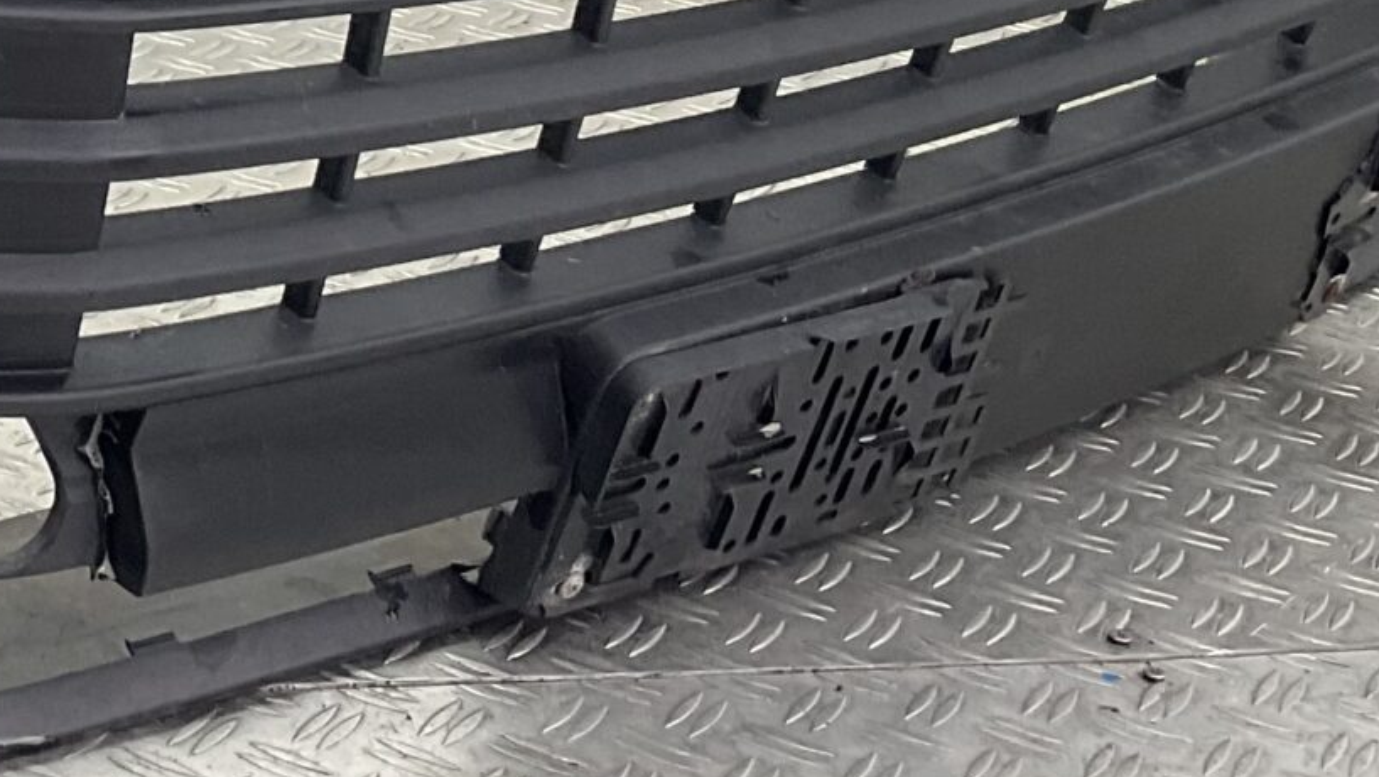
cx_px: -51
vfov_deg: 11.7
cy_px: -363
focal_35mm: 99
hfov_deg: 20.7
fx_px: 3621
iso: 32
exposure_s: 1/100
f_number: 1.8
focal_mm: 3
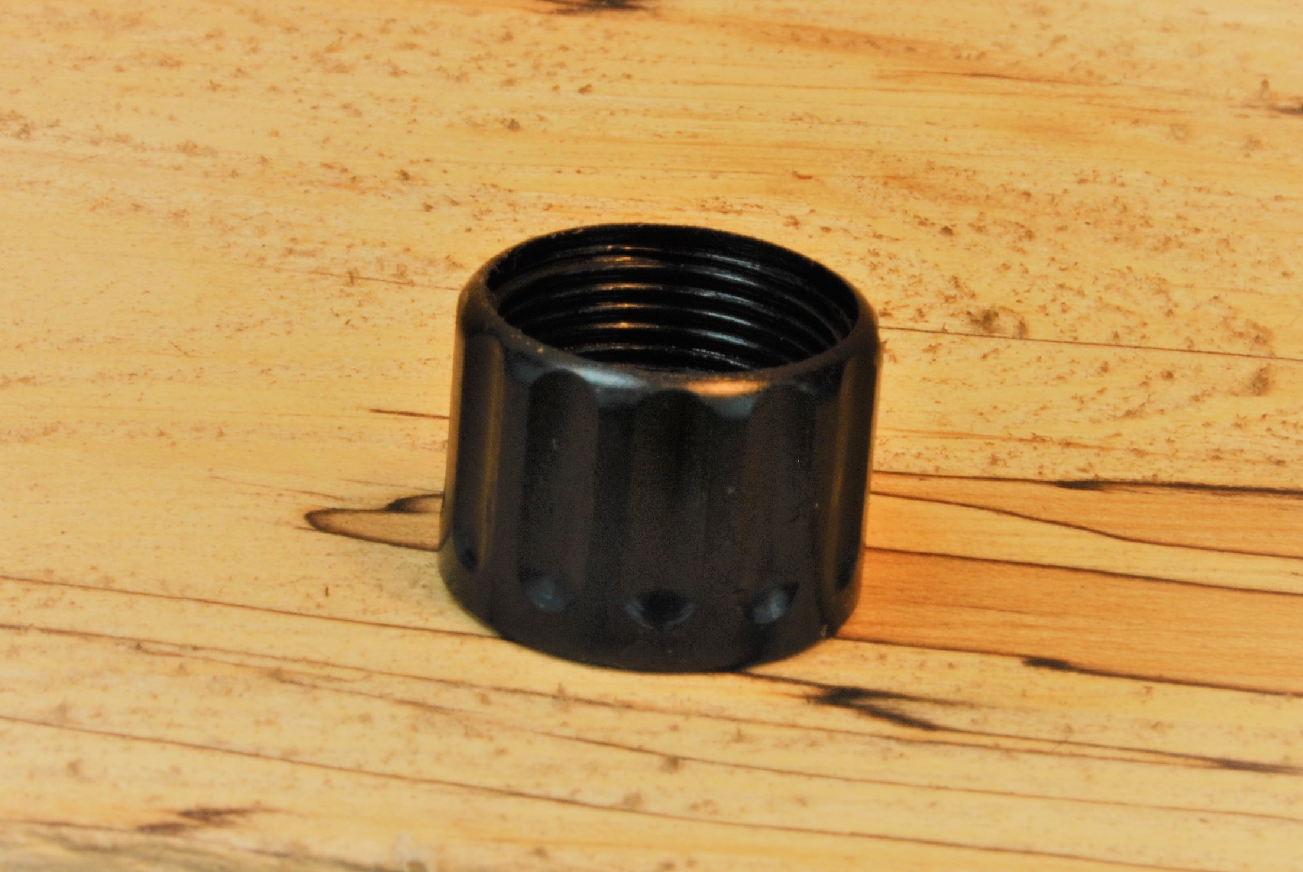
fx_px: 2989
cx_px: 652
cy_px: 436
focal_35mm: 82
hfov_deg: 24.6
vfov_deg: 16.6
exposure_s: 1/15
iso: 200
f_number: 22
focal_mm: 55
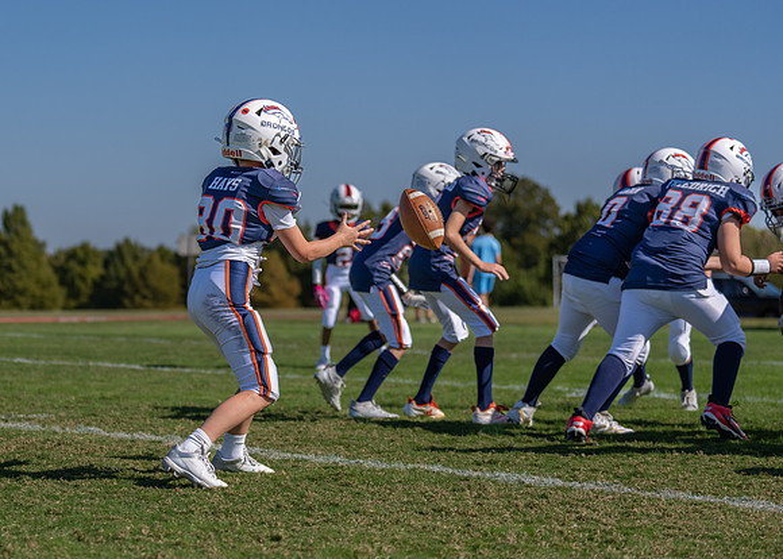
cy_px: 297
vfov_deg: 14.5
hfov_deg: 20.1
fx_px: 2197
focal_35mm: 99
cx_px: 218
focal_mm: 70
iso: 100
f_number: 2.8
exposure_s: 1/4000
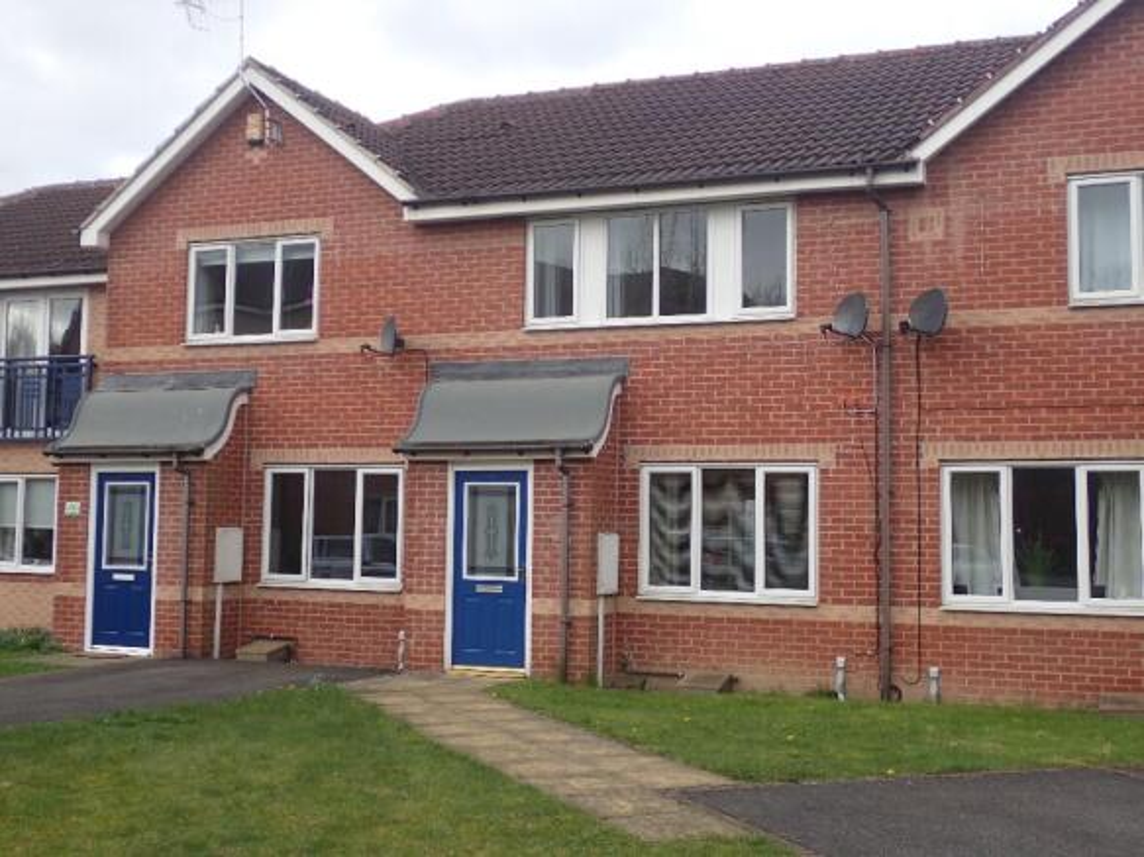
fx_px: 1421
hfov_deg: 43.9
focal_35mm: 43
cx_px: 572
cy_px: 428
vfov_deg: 33.6
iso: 100
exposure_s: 1/400
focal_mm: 7.86
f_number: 2.9
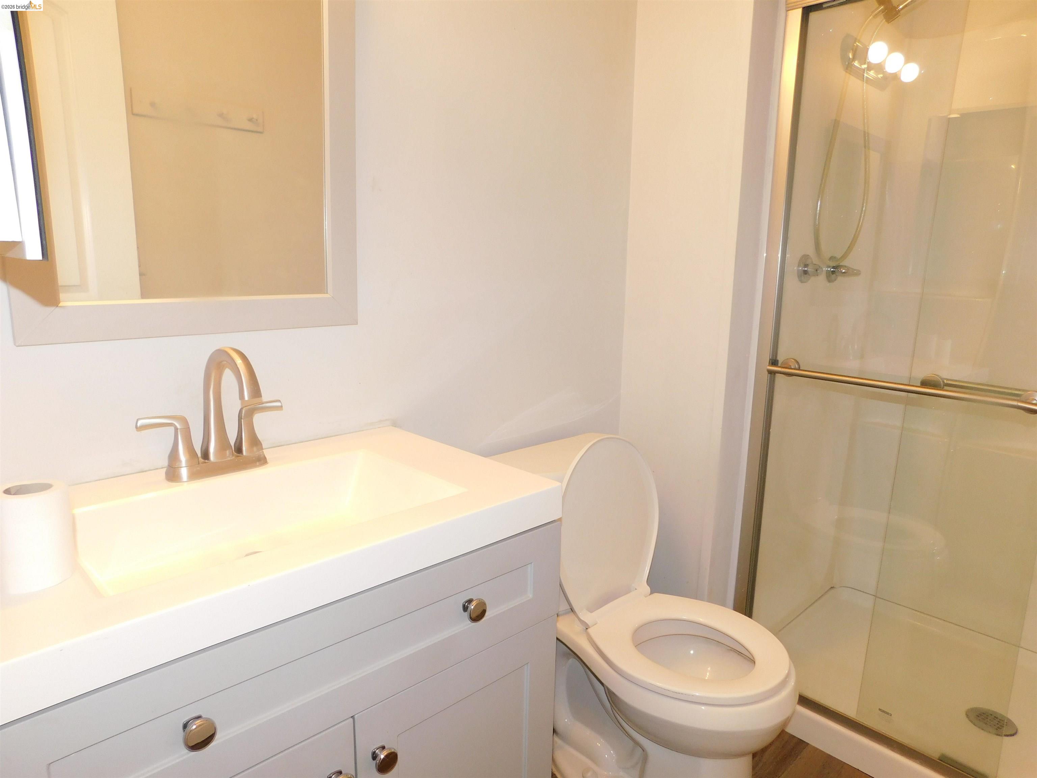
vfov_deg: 58.9
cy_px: 389
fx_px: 689
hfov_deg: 73.9
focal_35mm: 23
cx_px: 518
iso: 200
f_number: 3
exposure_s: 1/30
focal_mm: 4
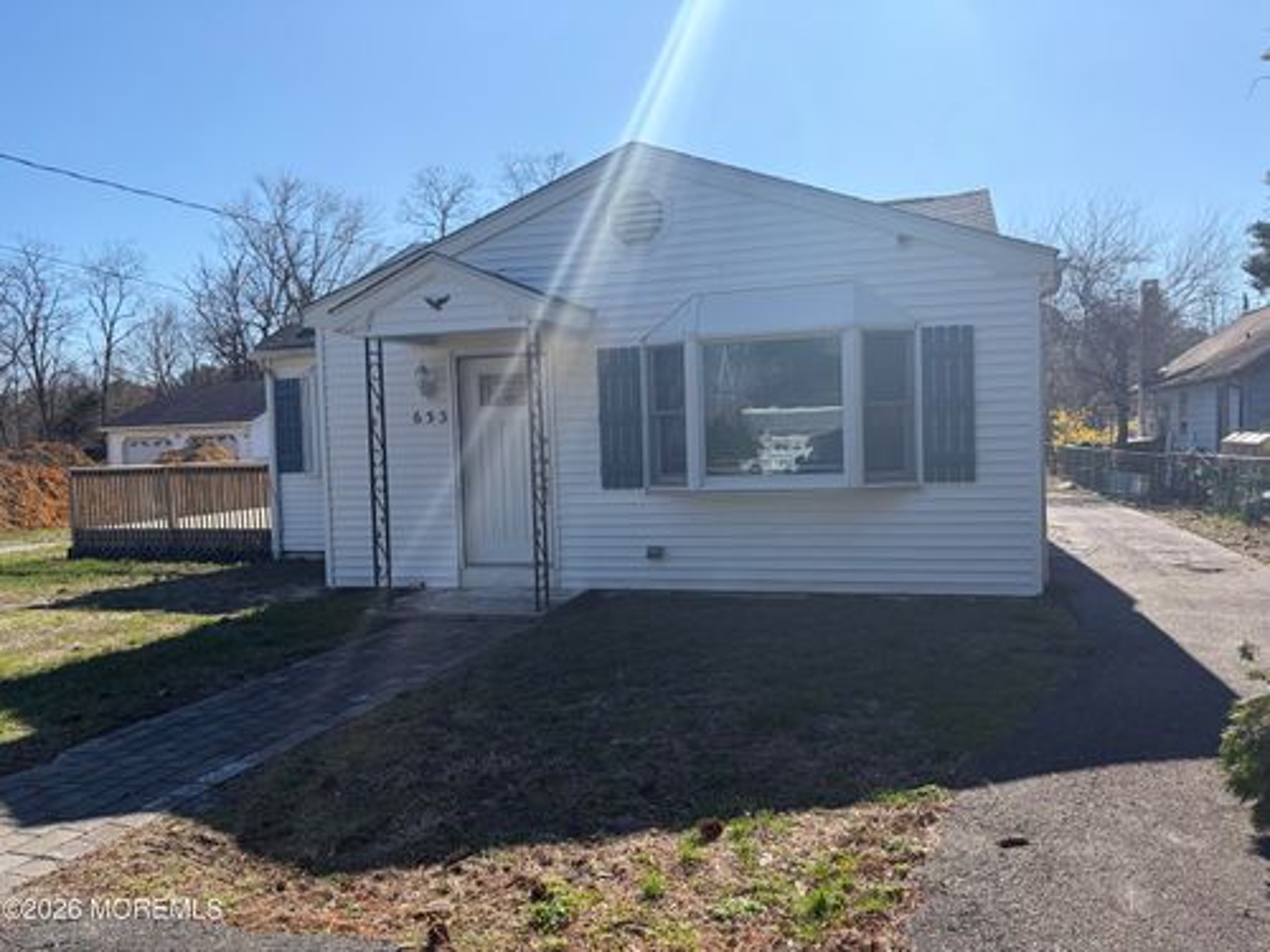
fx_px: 954
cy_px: 476
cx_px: 635
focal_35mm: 26
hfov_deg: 67.3
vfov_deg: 53.1
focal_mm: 5.96
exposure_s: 1/2865
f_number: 1.6
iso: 50
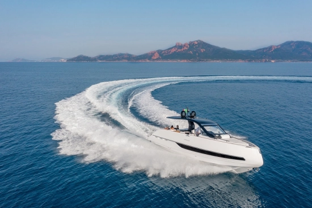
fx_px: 243
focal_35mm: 28
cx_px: 156
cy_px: 104
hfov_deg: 65.5
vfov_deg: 46.4
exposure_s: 1/2000
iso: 100
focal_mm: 10.26
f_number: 4
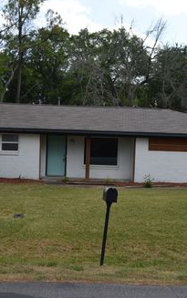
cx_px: 79
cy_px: 147
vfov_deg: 47.2
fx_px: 342
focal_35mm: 42
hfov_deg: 30.6
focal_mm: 18
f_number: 7.1
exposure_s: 1/200
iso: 100
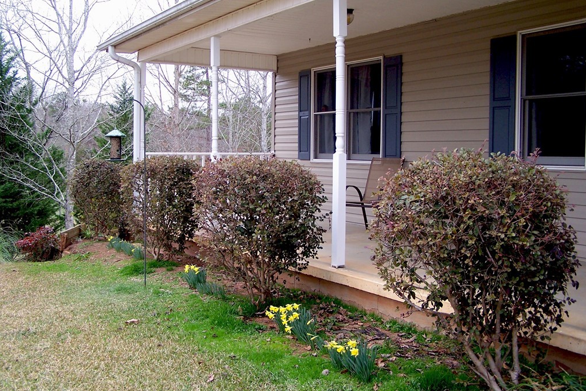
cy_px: 176
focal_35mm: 40
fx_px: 651
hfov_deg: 48.5
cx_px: 294
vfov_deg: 33.4
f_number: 2.8
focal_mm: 6.3
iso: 80
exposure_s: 1/80
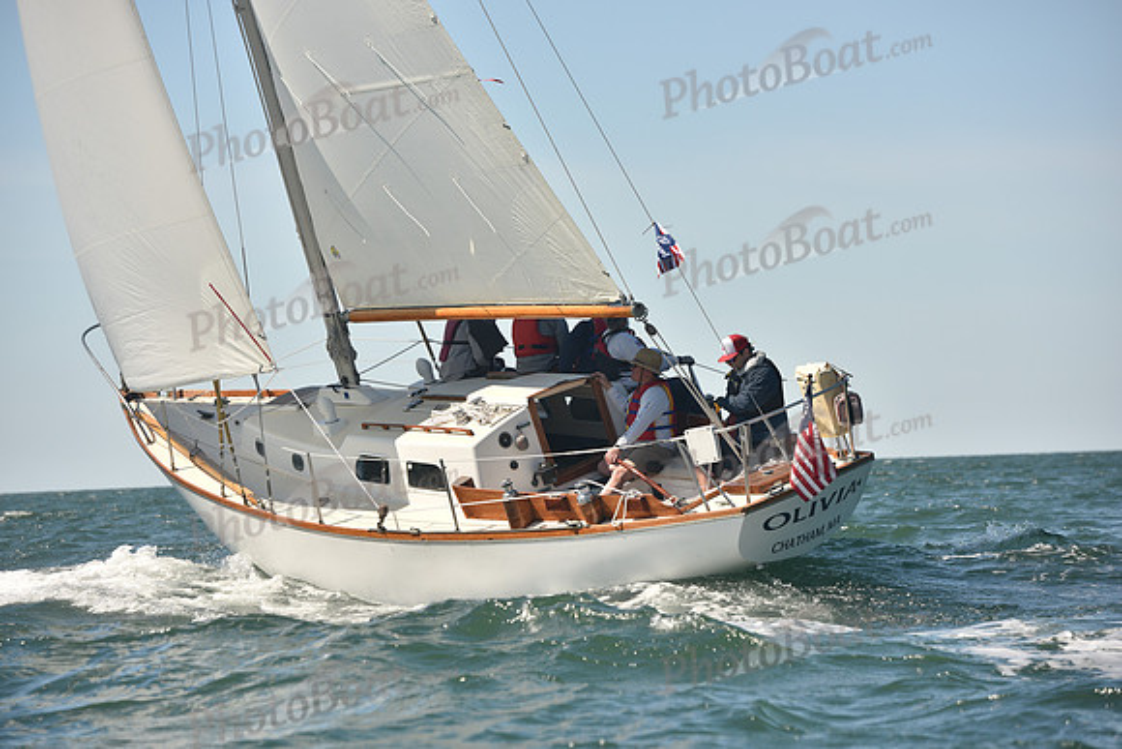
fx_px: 4364
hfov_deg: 14.7
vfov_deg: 9.8
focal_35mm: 140
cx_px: 561
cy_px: 374
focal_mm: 140
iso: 250
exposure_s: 1/1000
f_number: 5
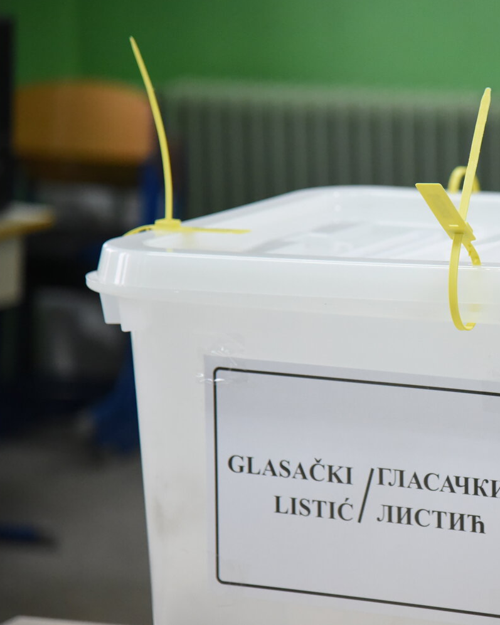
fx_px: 3146
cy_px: 312
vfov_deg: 11.4
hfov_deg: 9.1
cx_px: 443
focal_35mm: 170
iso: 6400
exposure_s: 1/250
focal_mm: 120
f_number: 4
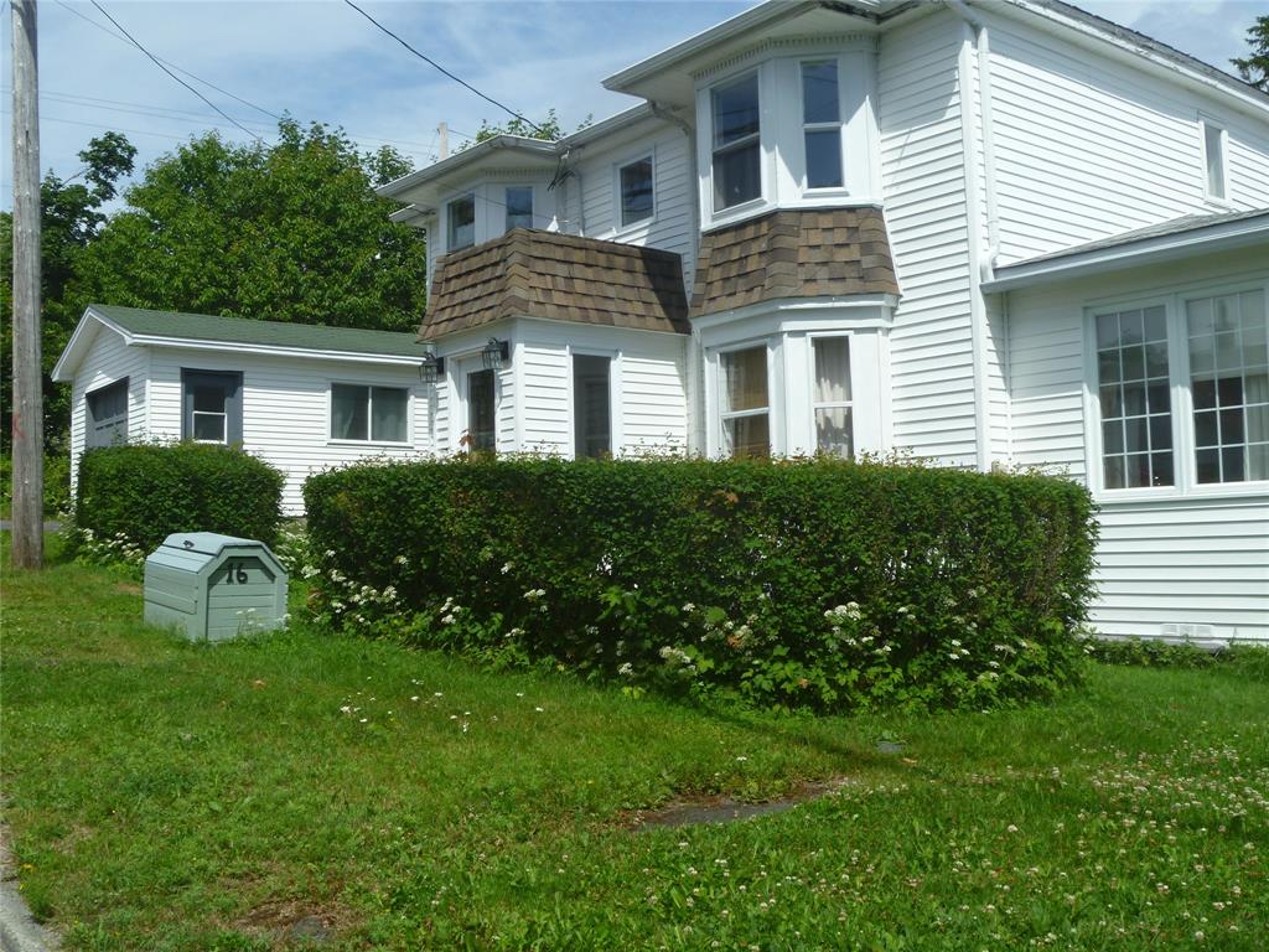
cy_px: 476
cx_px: 634
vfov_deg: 40.7
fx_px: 1283
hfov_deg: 52.6
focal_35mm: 35
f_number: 5.6
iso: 80
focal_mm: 6.3
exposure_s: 1/320
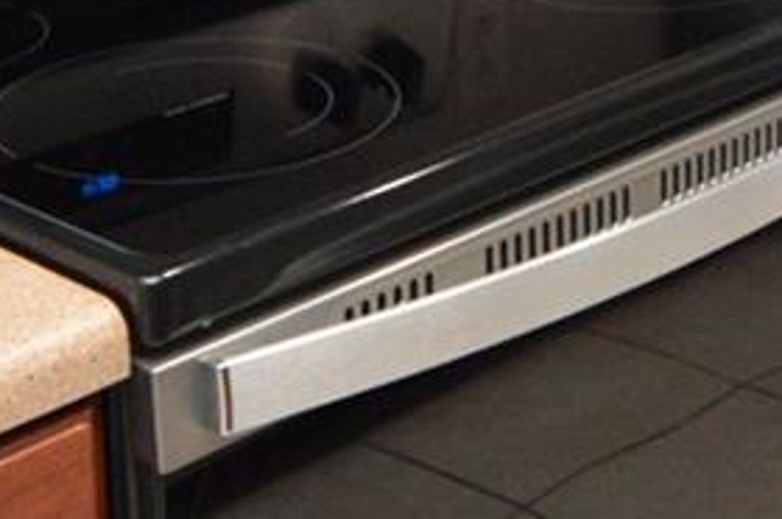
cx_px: 771
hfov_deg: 19.3
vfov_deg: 13.0
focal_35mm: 103
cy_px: -29
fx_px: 2235
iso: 1600
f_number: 4
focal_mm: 12
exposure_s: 1/60
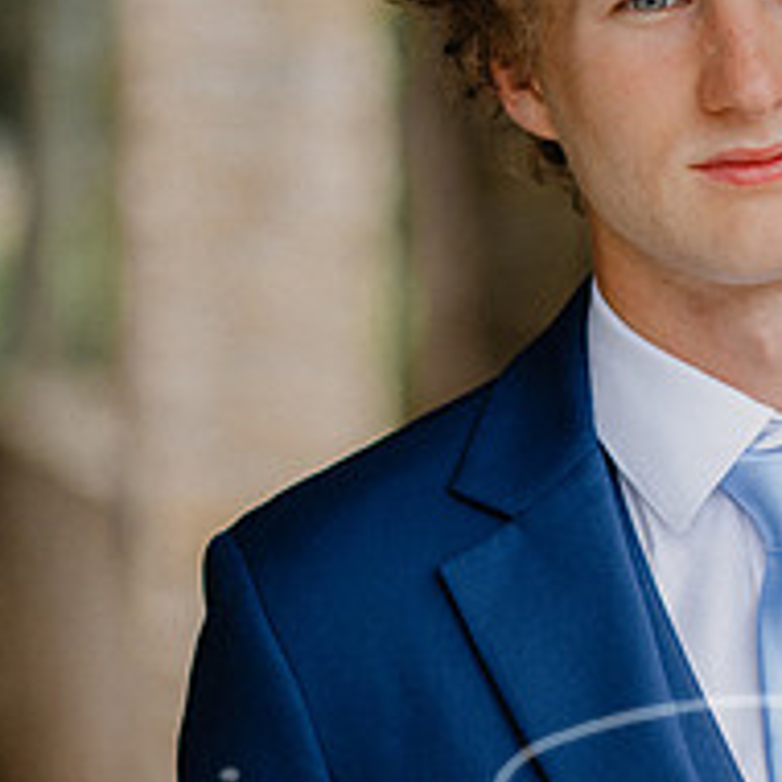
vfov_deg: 7.6
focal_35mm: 231
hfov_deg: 7.5
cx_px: 959
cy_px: 354
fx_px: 5904
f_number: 2
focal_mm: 85
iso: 200
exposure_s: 1/2000
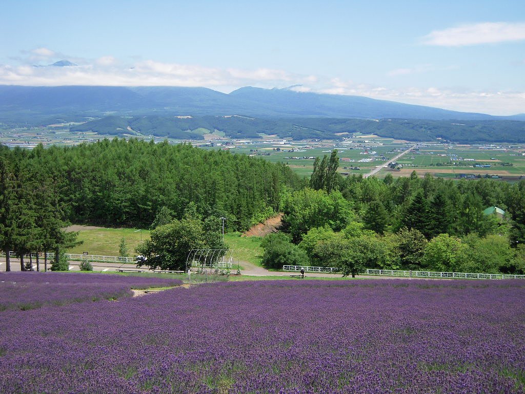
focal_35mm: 50
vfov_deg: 29.1
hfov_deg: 38.2
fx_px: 758
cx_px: 262
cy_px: 197
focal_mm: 8.9
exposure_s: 1/640
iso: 100
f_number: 3.5
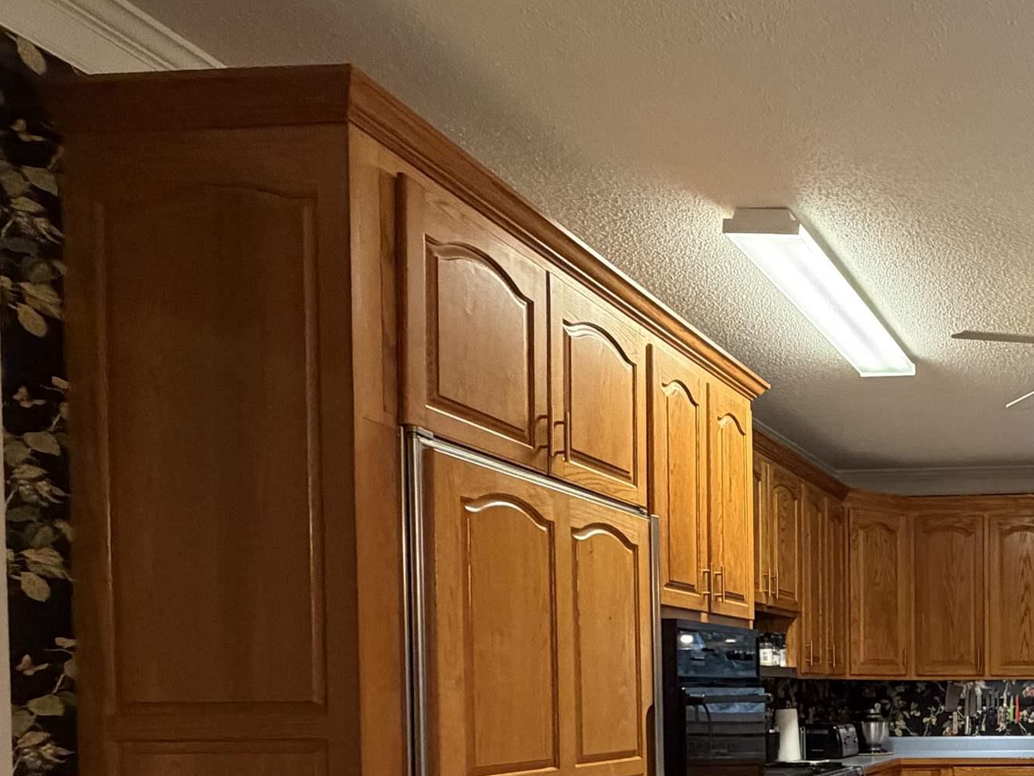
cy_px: 711
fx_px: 956
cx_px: 1116
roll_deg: +0.6
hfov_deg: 44.5
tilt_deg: -0.5
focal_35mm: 32
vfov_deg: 40.5
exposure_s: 1/60
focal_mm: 2.22
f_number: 2.2
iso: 500
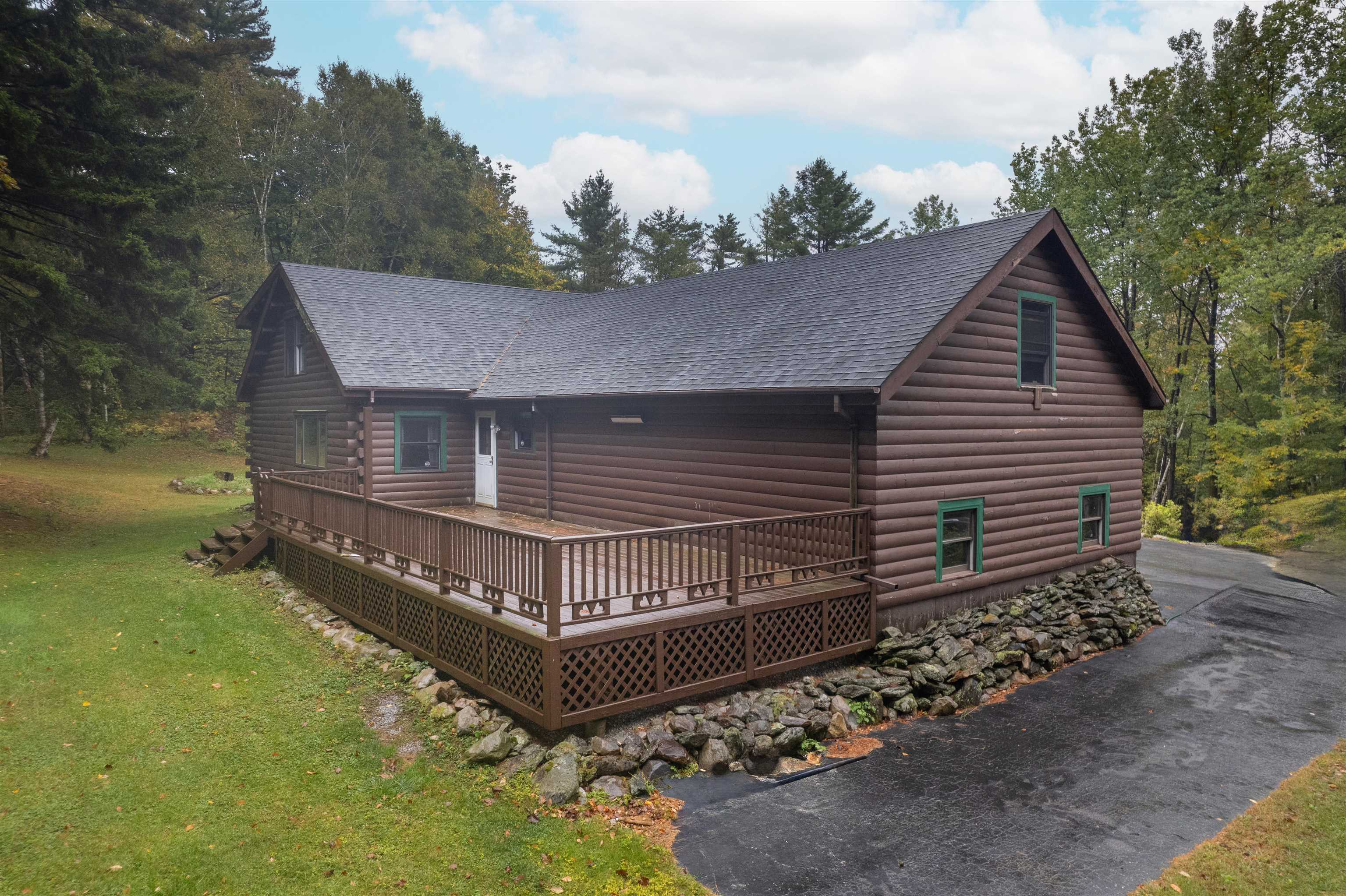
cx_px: 673
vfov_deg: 57.2
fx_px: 822
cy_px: 448
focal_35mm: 22
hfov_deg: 78.6
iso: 100
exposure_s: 1/25
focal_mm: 8.38
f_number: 2.8
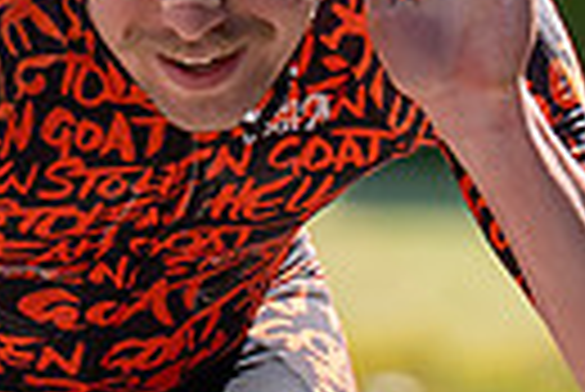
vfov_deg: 0.9
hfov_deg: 1.3
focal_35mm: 1546
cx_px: 129
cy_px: 63
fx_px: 25150
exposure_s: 1/1000
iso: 200
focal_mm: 163
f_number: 3.5
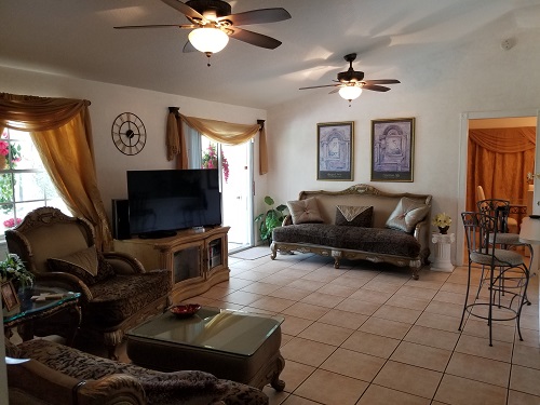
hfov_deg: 67.3
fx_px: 406
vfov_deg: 53.1
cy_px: 202
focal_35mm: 26
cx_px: 270
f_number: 1.7
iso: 160
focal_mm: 4.25
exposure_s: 1/40
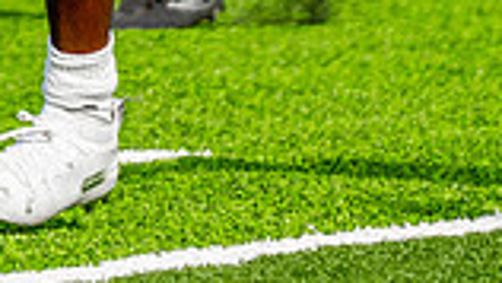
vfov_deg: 0.9
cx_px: -4
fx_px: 17670
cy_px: -499
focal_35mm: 1327
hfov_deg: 1.6
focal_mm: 200
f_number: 2.8
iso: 400
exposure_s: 1/2000
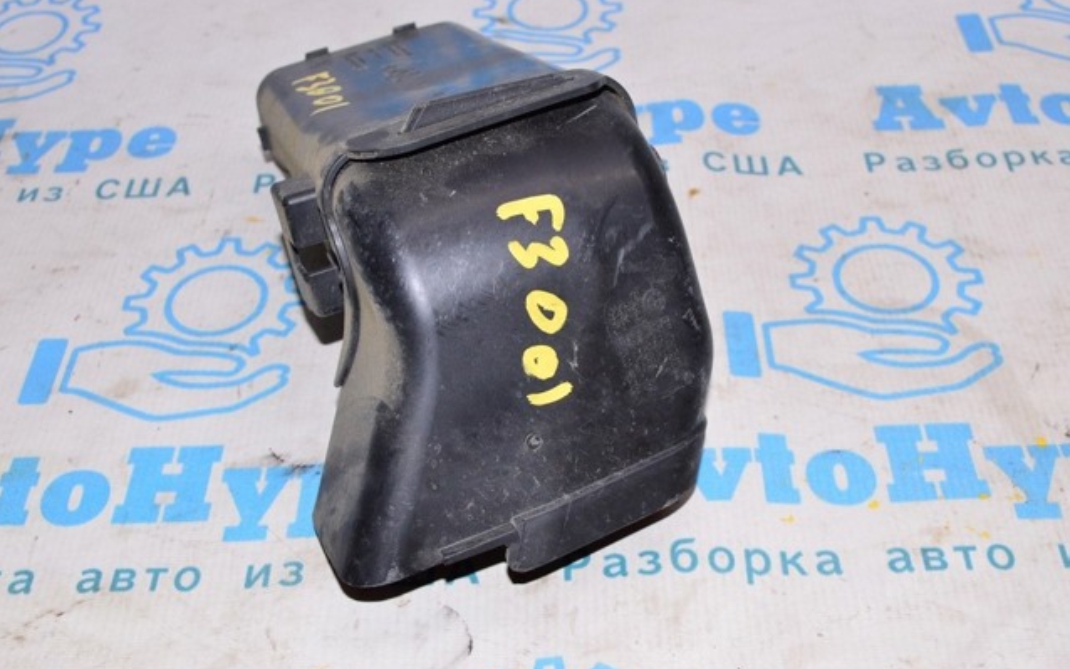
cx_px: 535
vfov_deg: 27.1
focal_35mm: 48
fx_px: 1386
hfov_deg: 42.2
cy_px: 348
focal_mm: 31
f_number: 8
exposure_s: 1/200
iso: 1600
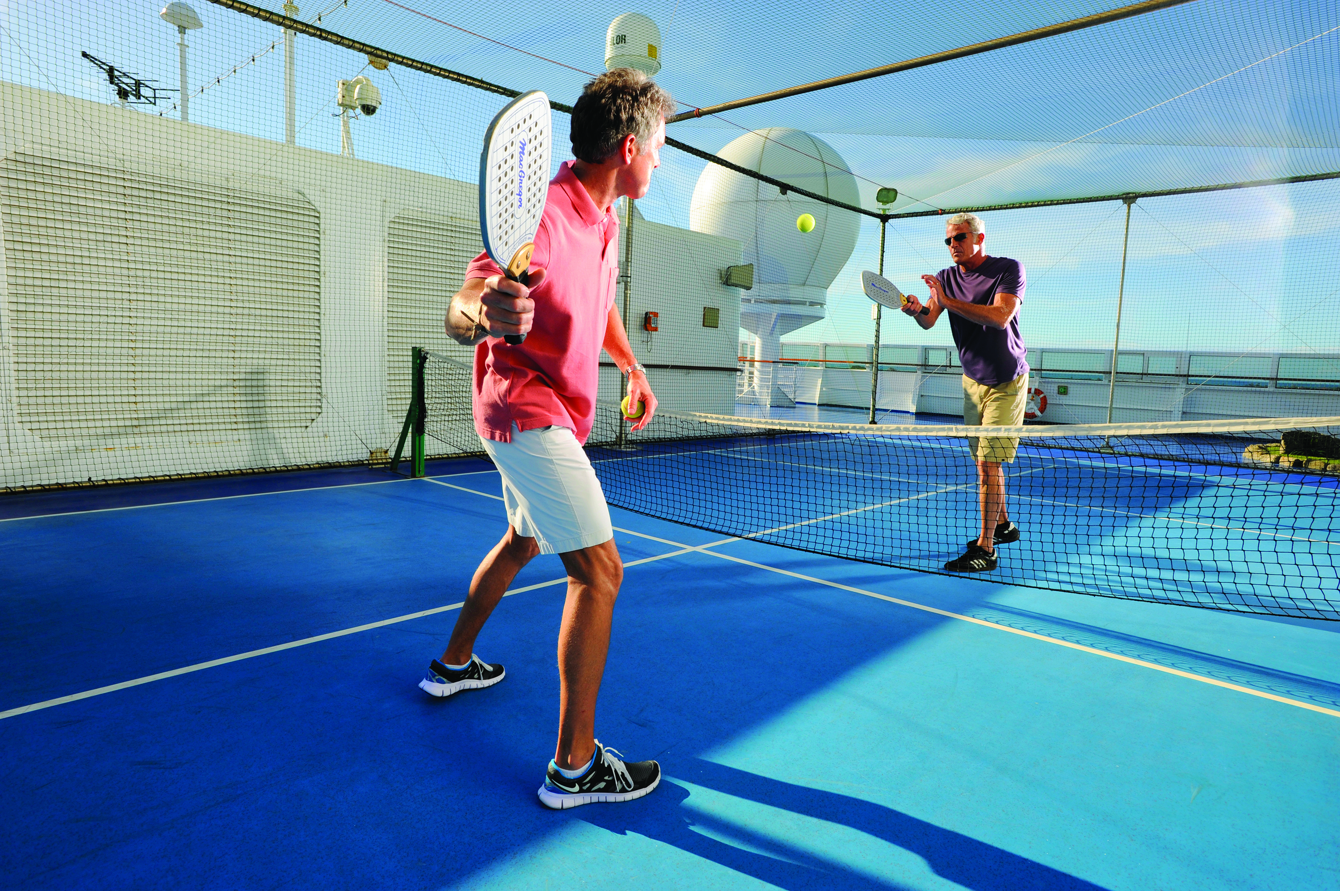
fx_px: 744
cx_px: 670
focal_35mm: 20
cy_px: 446
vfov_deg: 61.9
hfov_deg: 84.0
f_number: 10
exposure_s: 1/400
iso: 250
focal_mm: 20
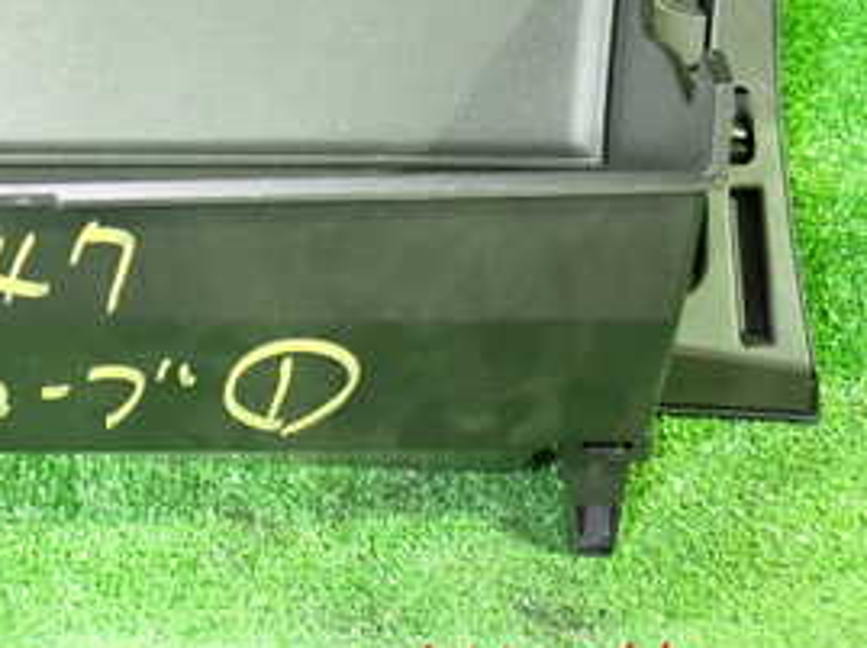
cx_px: 184
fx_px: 1676
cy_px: -6
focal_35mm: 67
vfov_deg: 21.1
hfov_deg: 28.4
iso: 800
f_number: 2.3
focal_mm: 5.4
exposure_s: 1/20
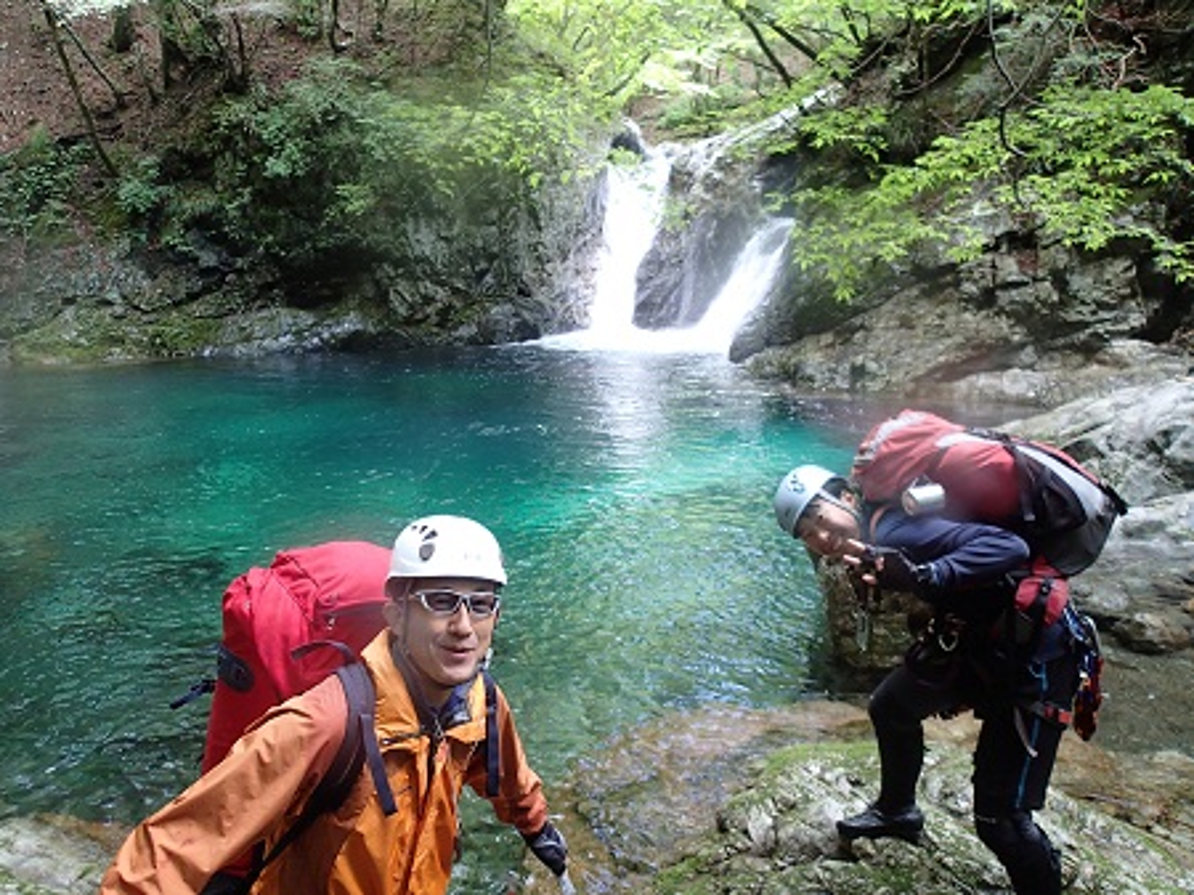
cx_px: 597
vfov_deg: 54.8
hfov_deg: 69.4
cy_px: 448
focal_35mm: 25
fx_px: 862
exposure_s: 1/30
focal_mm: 4.5
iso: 200
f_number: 2
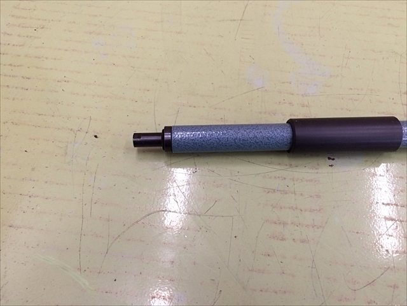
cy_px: 153
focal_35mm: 29
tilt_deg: -63.4
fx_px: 341
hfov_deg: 61.7
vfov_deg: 48.2
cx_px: 204
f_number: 2.2
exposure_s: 1/30
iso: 64
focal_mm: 4.15
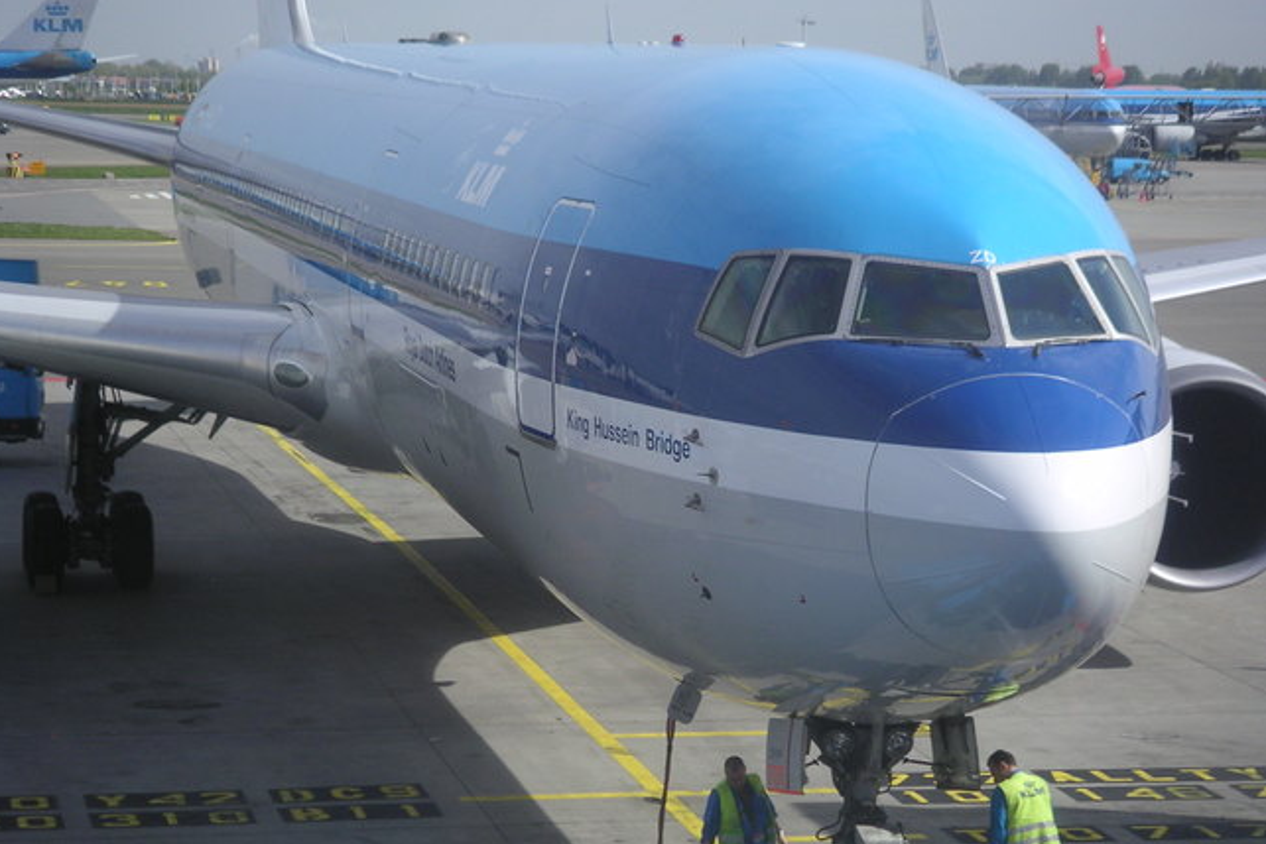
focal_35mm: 102
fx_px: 3588
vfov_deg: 13.4
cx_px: 628
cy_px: 411
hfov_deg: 20.0
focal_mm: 15
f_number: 3.5
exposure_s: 1/500
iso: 50
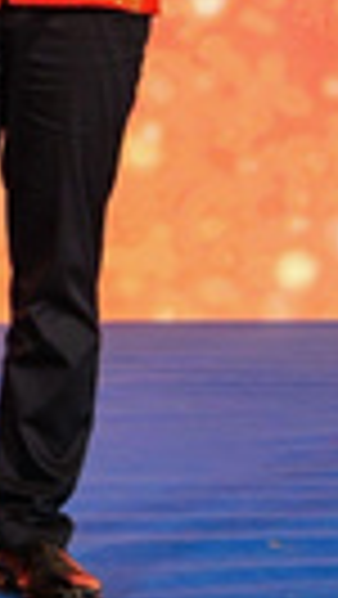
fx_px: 5280
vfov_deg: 6.4
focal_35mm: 332
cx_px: -554
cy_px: -202
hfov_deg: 3.6
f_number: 2.8
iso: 400
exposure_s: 1/1.43
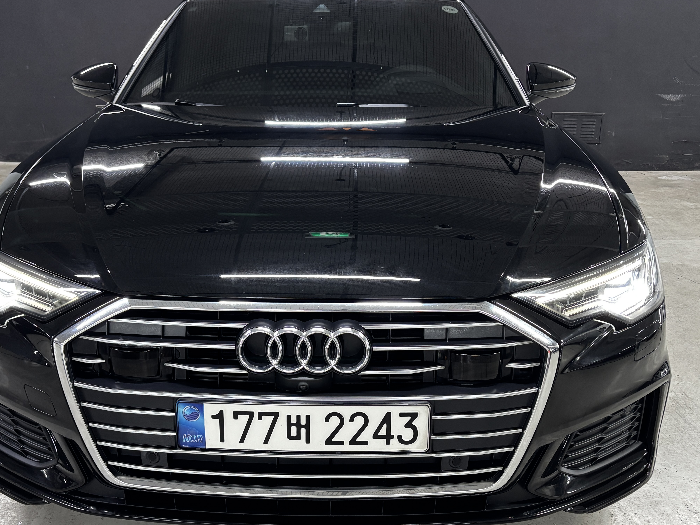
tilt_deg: -17.7
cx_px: 317
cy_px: 257
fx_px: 748
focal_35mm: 37
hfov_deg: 50.1
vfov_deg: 38.7
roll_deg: -0.5
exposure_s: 1/51
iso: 200
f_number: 1.6
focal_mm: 5.96
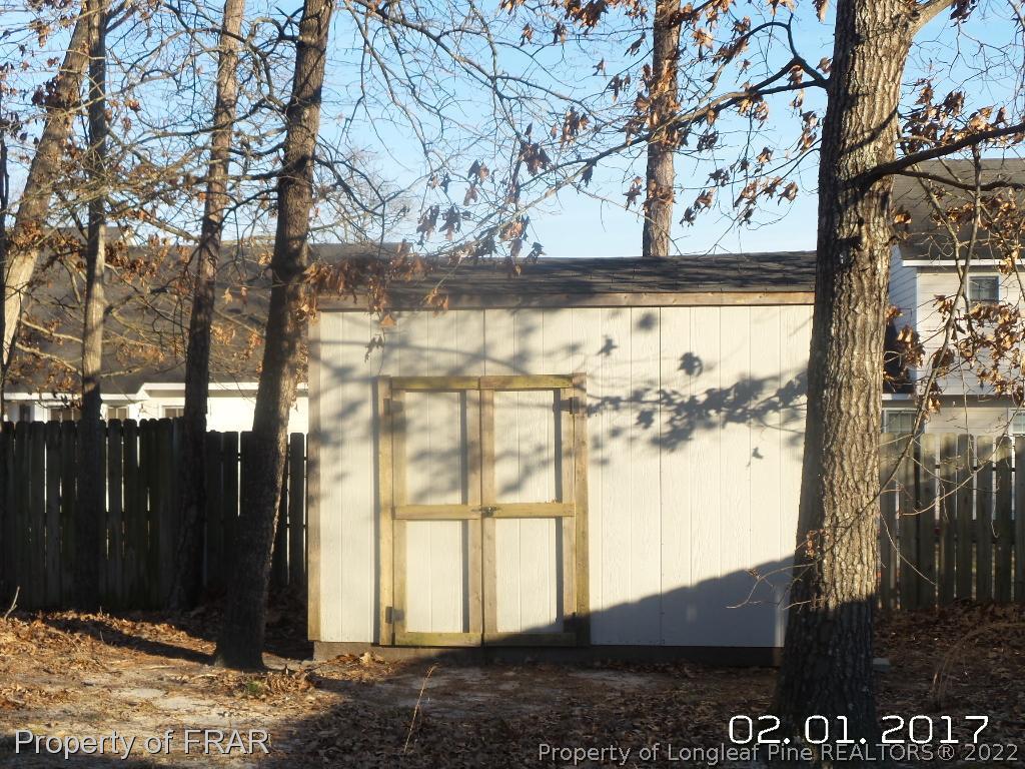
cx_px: 512
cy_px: 384
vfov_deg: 28.6
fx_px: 1510
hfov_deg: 37.5
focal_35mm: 51
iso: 100
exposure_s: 1/400
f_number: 3.8
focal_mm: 9.2
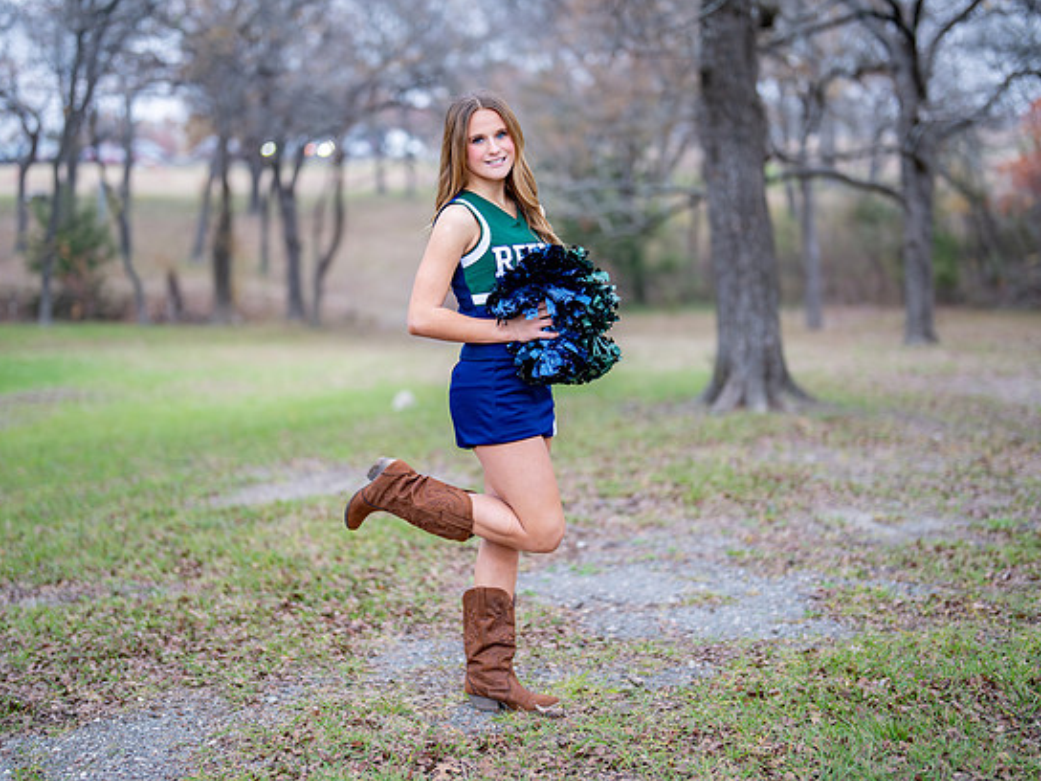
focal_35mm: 59
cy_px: 369
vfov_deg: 24.8
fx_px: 1774
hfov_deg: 32.7
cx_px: 500
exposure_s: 1/500
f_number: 1.2
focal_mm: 50
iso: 800
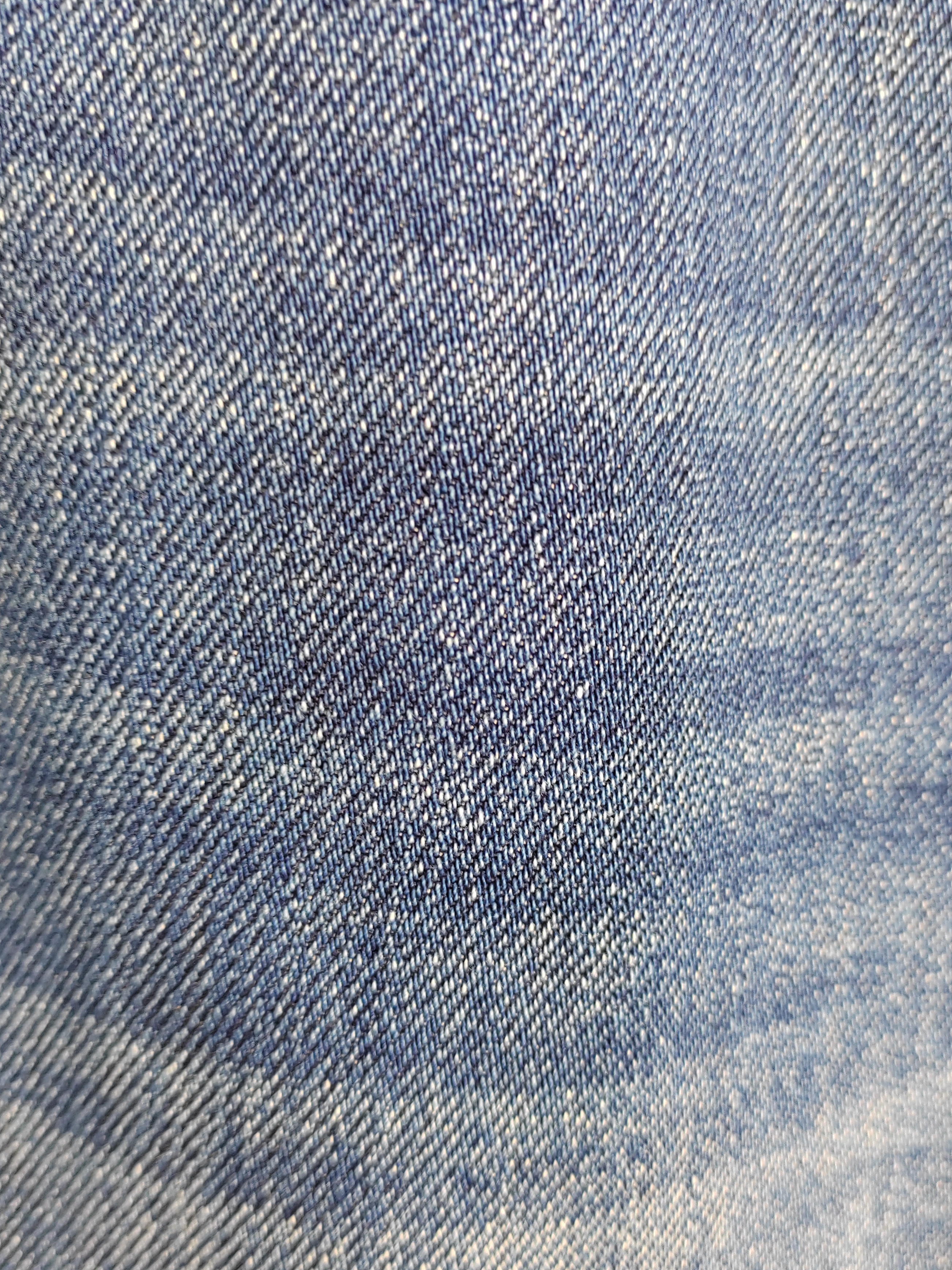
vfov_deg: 56.7
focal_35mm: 32
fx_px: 1173
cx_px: 499
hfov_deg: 44.1
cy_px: 703
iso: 500
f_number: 1.9
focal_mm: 5.52
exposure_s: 1/100
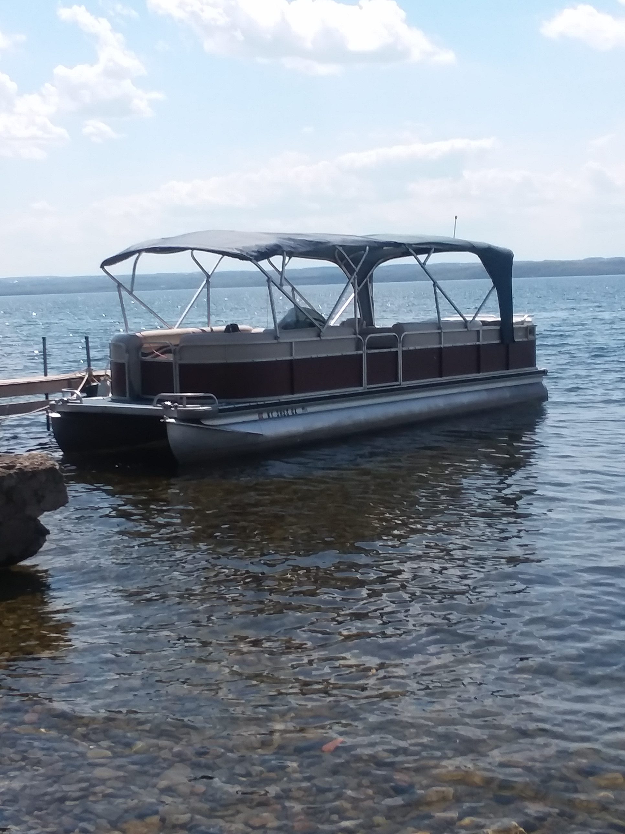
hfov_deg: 48.2
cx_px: 312
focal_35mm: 29
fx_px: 698
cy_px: 417
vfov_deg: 61.7
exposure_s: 1/1691
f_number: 1.9
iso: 40
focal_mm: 2.47
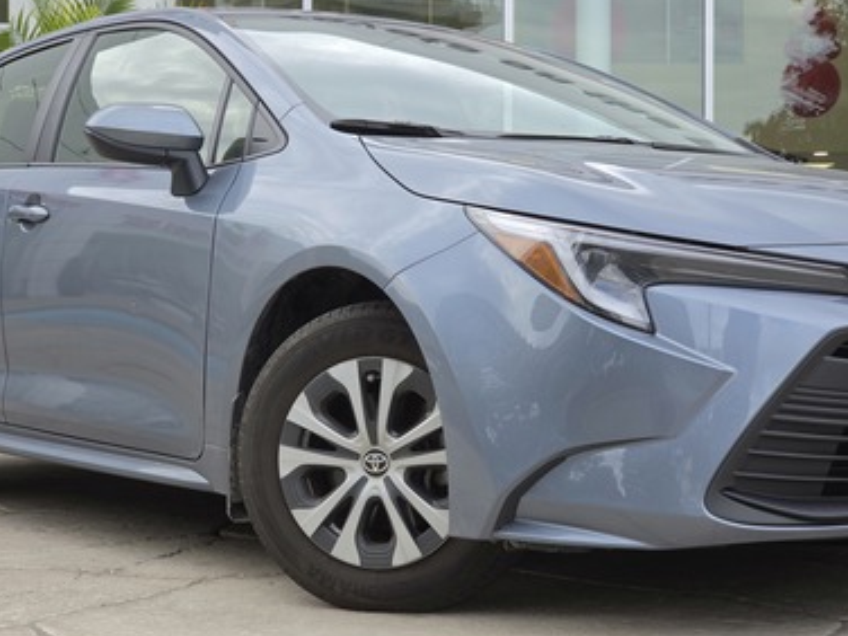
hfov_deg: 25.3
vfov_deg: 19.1
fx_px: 1886
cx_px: 429
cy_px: 312
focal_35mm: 77
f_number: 2.4
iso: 25
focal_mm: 7
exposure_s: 1/120
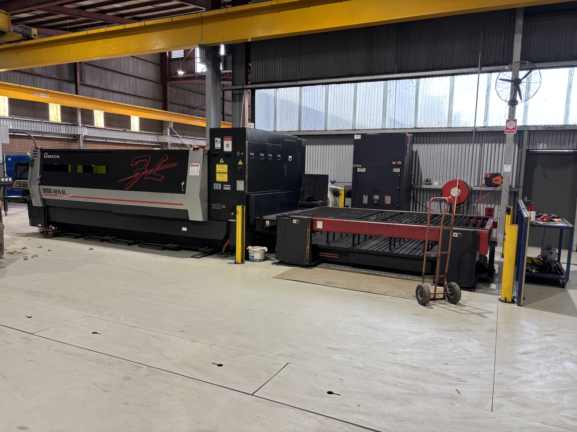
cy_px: 216
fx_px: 433
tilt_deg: -6.6
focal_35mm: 26
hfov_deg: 67.3
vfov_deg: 53.1
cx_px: 288
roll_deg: -1.3
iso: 100
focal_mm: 5.96
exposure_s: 1/50
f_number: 1.6
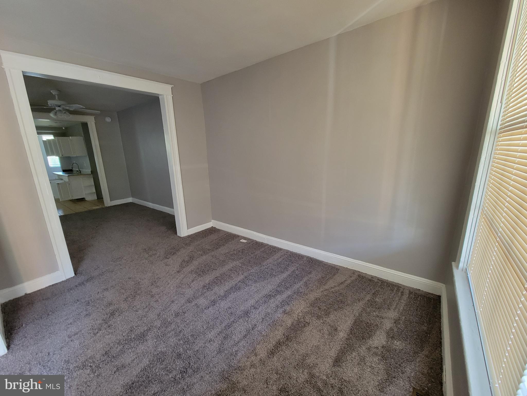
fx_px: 198
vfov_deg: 89.9
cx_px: 264
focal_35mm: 13
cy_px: 198
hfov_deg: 106.2
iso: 320
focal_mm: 2.2
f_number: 2.2
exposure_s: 1/30
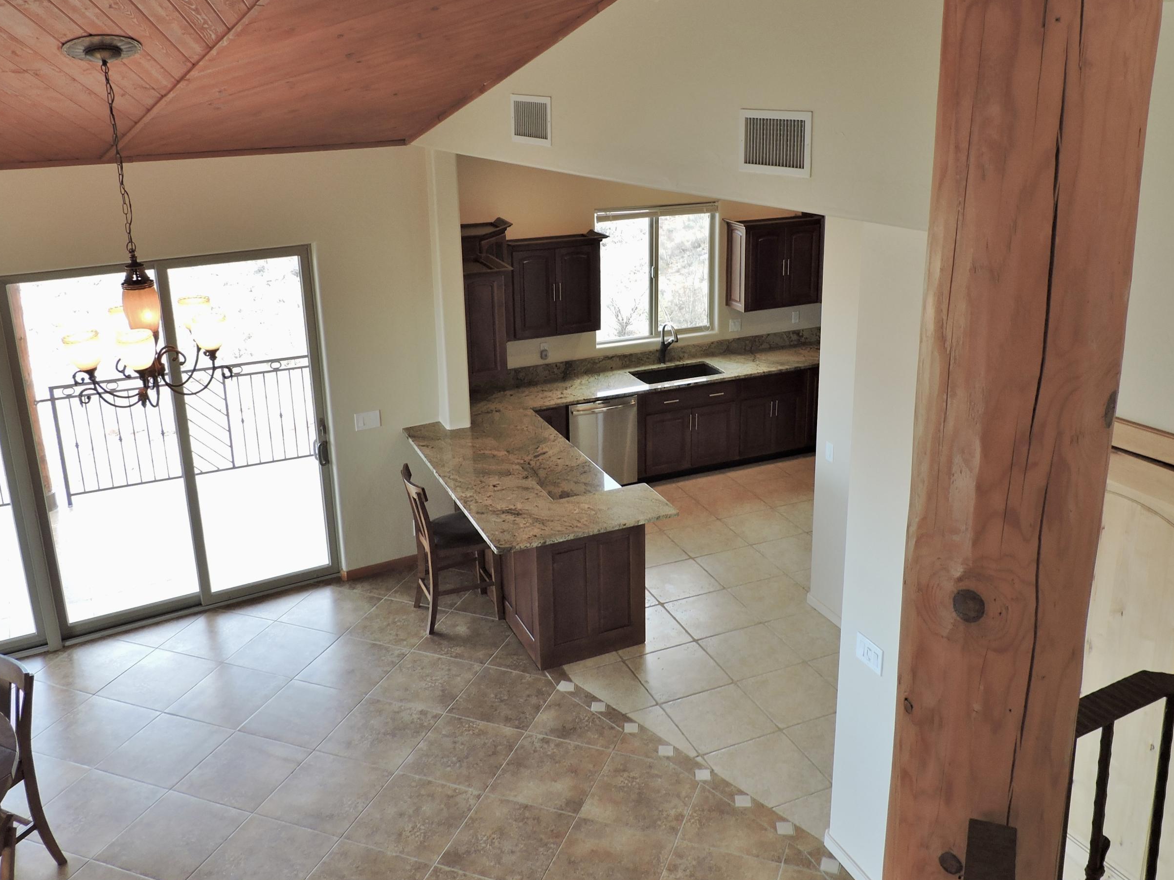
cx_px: 635
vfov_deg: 46.6
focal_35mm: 30
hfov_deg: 59.9
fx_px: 1017
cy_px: 357
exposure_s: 1/40
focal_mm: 4.3
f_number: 3
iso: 100
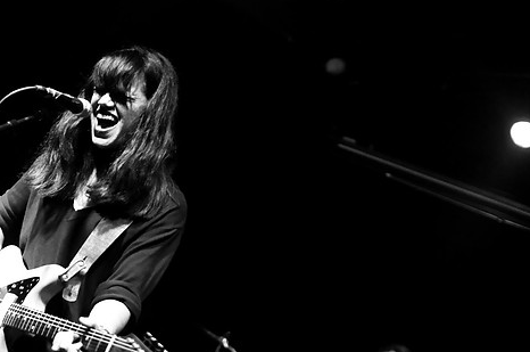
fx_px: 823
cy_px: 204
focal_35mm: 56
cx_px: 226
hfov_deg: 35.6
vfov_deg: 24.1
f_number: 1.8
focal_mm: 30
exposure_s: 1/80
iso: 1000
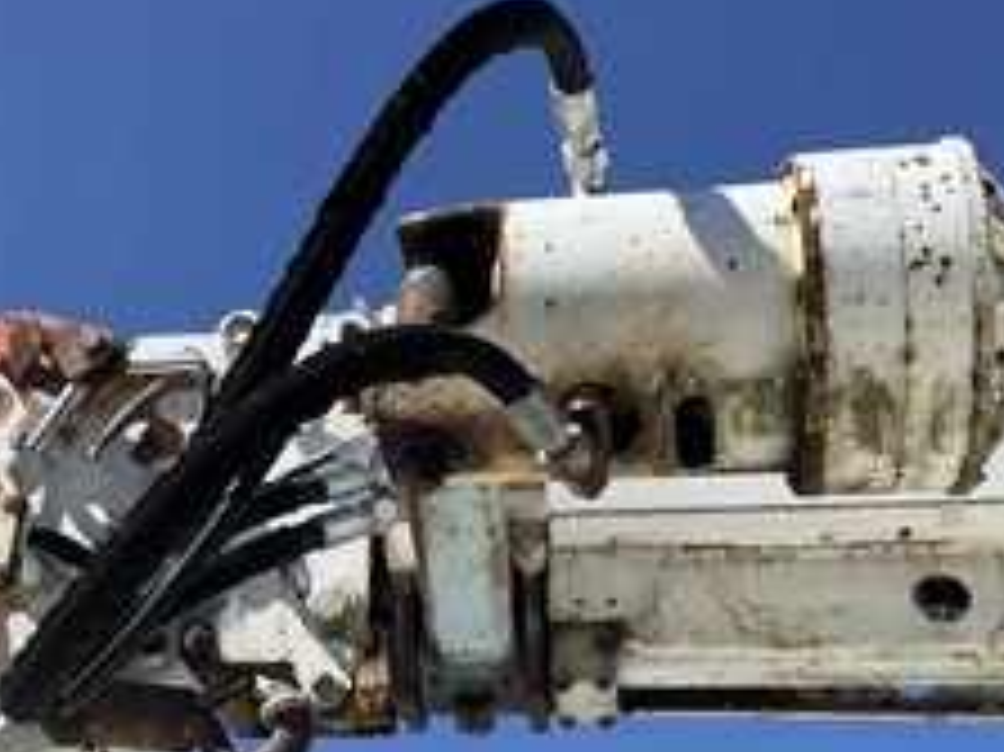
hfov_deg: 36.8
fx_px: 1507
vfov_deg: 27.8
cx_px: 437
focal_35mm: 52
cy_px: 513
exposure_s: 1/1848
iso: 25
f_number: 1.8
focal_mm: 3
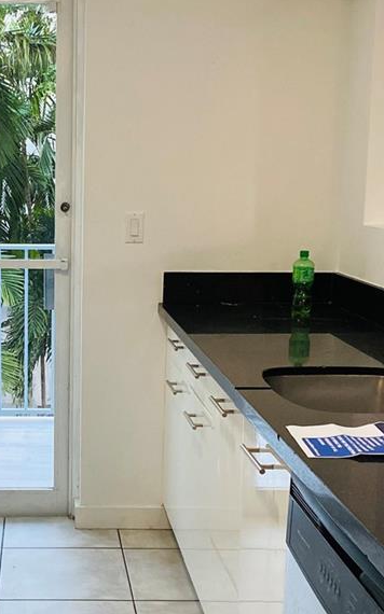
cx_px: 24
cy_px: 365
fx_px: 972
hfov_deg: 21.7
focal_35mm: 58
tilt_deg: -9.6
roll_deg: +0.4
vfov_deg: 35.0
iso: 250
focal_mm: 4.25
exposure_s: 1/60
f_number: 1.8
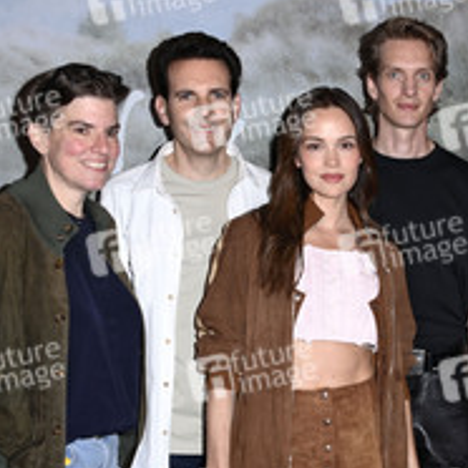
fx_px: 1071
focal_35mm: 70
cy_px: 309
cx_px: 437
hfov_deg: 23.9
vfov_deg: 24.5
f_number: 5.6
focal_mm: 34
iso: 640
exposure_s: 1/250
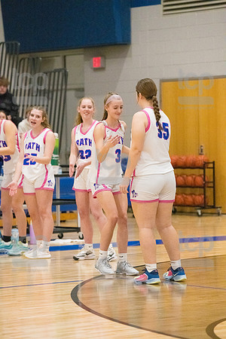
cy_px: 170
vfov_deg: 12.1
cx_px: 113
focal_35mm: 170
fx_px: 1601
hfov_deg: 8.1
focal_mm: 170
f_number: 4.5
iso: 10000
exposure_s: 1/1600
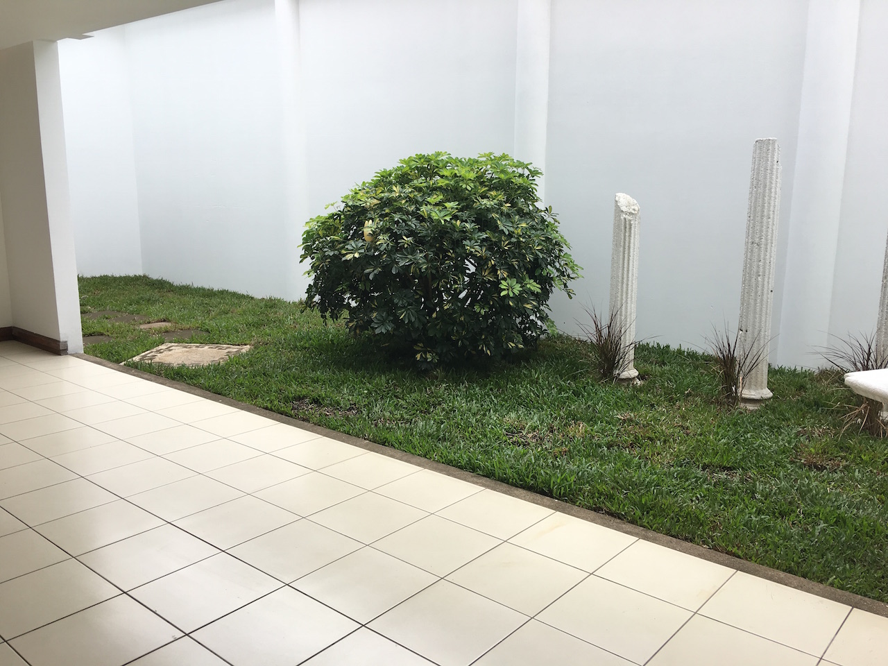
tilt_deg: -10.9
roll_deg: +0.0
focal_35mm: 29
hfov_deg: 61.7
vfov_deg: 48.2
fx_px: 744
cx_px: 444
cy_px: 333
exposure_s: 1/246
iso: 25
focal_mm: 4.15
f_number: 2.2
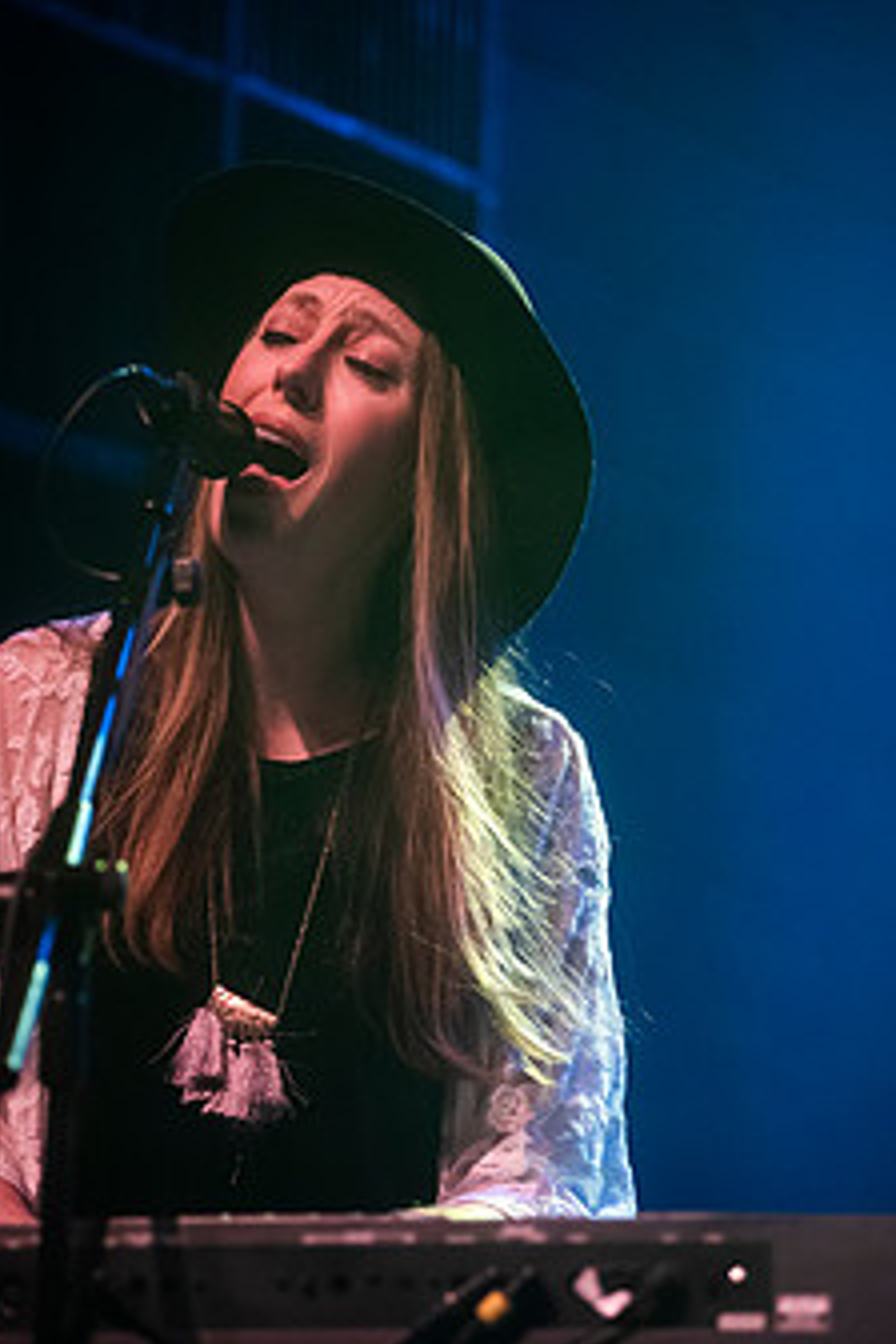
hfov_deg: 7.1
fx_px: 7242
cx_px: 348
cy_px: 720
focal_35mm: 194
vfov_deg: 10.6
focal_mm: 145
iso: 2500
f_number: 3.2
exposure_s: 1/160
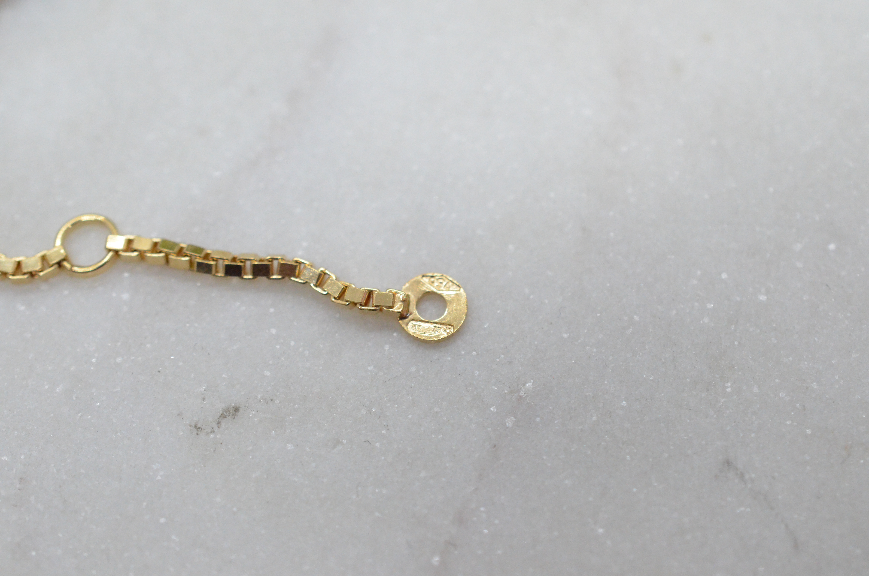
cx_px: 434
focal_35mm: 60
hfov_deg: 33.5
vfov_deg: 22.5
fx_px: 1445
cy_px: 288
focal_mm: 40
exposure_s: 1/1000
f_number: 6.3
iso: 4000
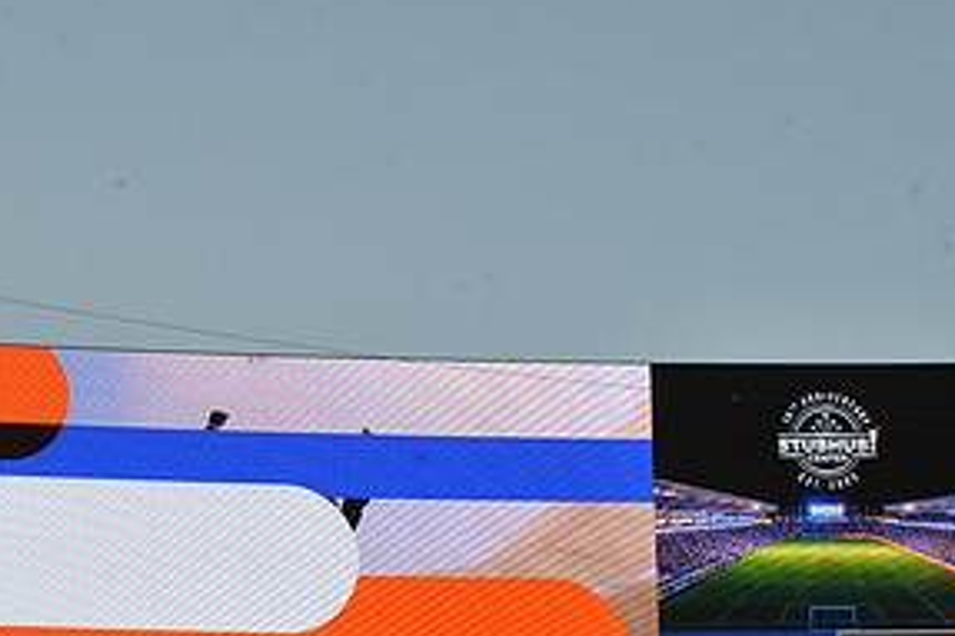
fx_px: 5461
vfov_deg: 6.6
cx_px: 260
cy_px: 569
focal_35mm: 206
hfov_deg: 10.0
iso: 400
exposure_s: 1/500
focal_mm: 102
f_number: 11
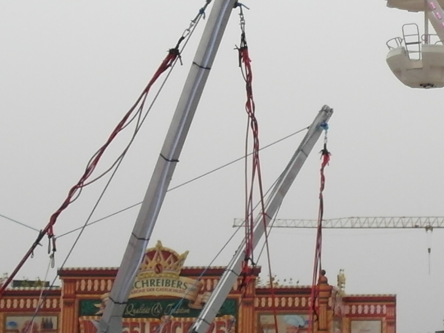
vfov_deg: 12.2
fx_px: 1552
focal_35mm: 121
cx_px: 478
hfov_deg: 15.9
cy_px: 36
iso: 80
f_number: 3.9
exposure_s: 1/350
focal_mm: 5.2
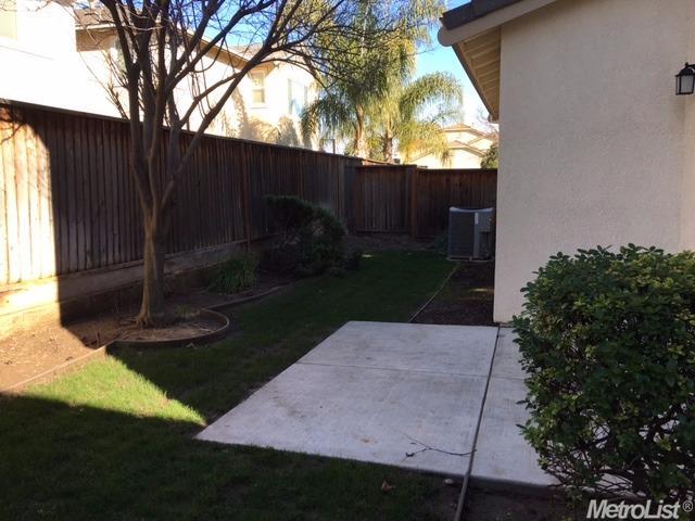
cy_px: 260
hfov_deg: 61.7
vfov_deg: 48.2
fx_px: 582
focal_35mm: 29
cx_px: 348
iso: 25
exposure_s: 1/409
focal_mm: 4.15
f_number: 2.2
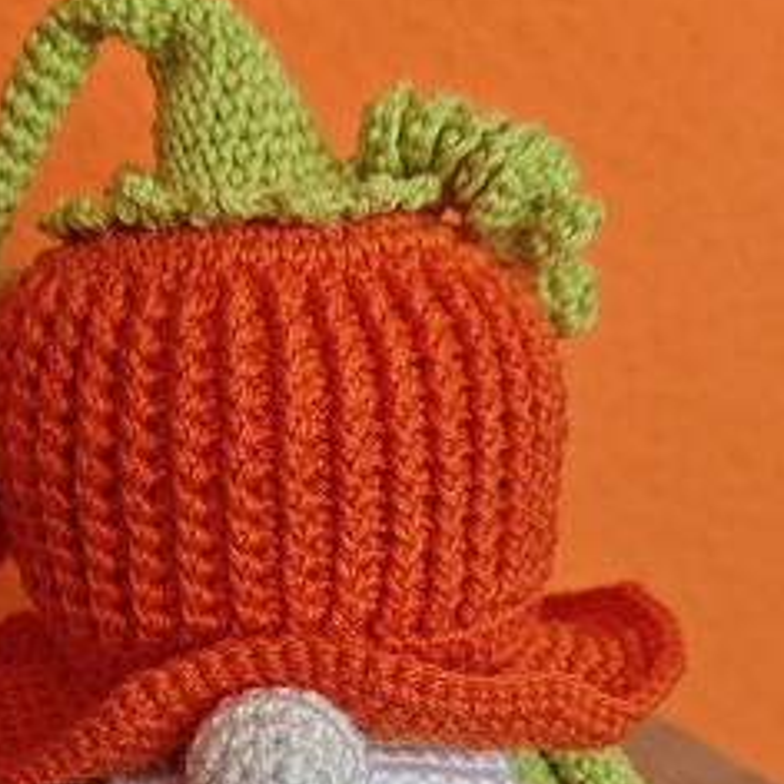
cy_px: 668
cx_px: 279
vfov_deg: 27.4
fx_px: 1563
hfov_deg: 28.0
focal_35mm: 61
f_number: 1.62
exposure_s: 1/108
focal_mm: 6.55
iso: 400
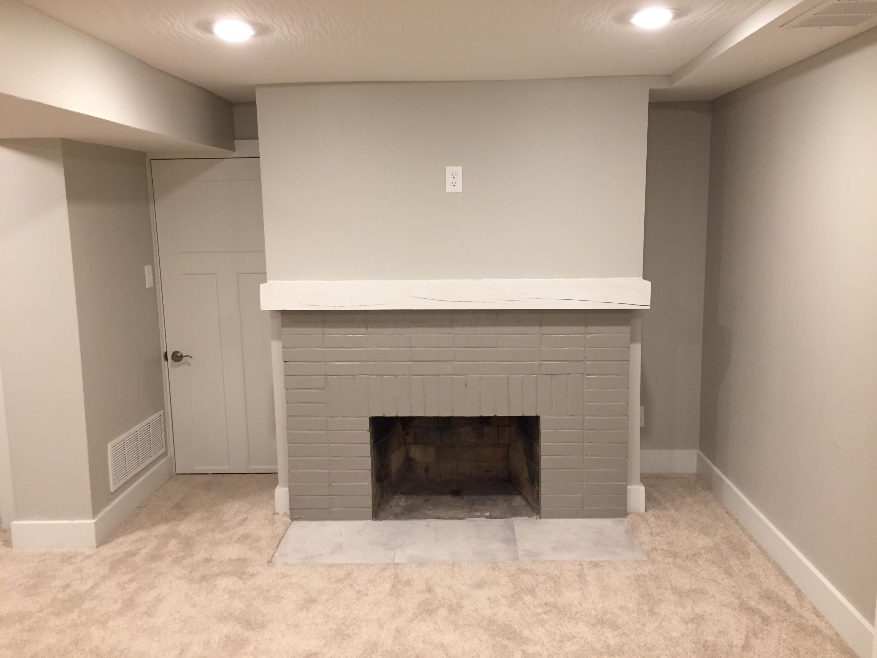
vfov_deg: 48.2
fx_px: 735
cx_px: 438
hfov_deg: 61.7
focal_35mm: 29
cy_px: 329
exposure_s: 1/30
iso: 125
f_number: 2.2
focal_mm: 4.15
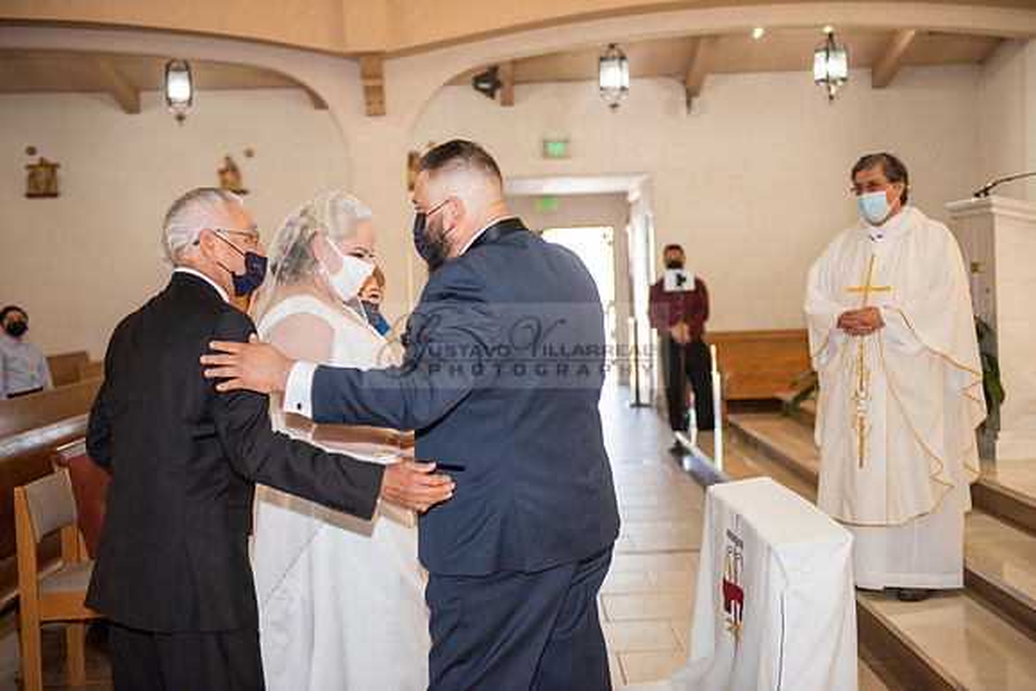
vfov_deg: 26.0
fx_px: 1497
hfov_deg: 38.2
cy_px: 346
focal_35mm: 52
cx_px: 518
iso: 1000
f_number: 2.8
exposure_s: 1/160
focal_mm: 52
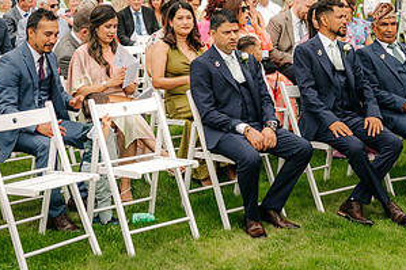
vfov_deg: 19.7
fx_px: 766
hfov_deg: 29.6
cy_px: 35
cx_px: 243
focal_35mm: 68
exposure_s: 1/2000
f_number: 2
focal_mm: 35
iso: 100
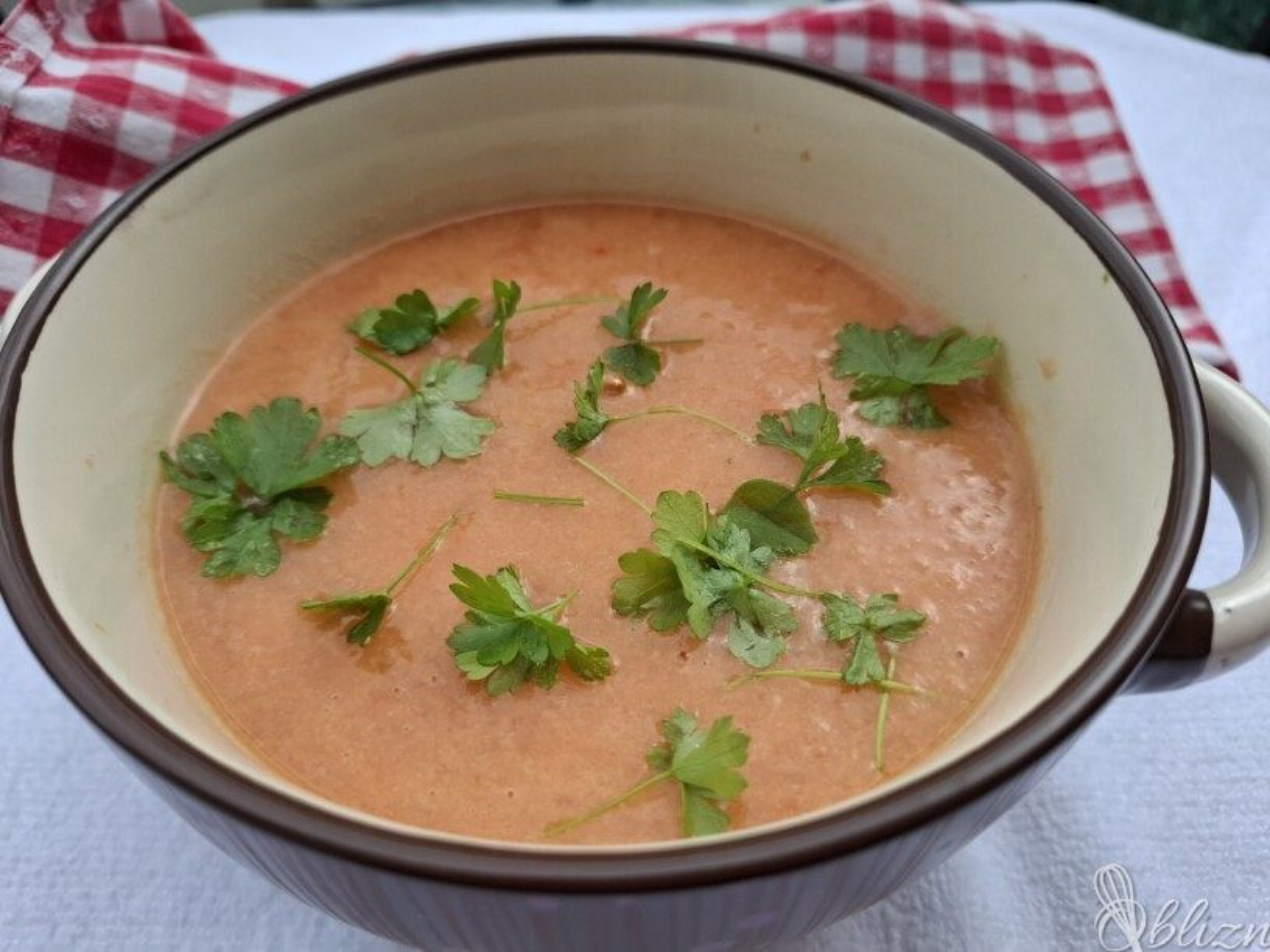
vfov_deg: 58.9
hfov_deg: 73.9
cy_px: 476
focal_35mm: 23
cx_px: 635
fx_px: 844
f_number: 1.8
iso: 50
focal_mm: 5.54
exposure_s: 1/459
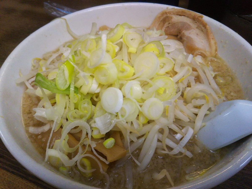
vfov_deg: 46.8
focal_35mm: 30
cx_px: 126
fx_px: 218
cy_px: 94
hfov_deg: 60.0
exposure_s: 1/100
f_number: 2.2
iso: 160
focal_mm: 4
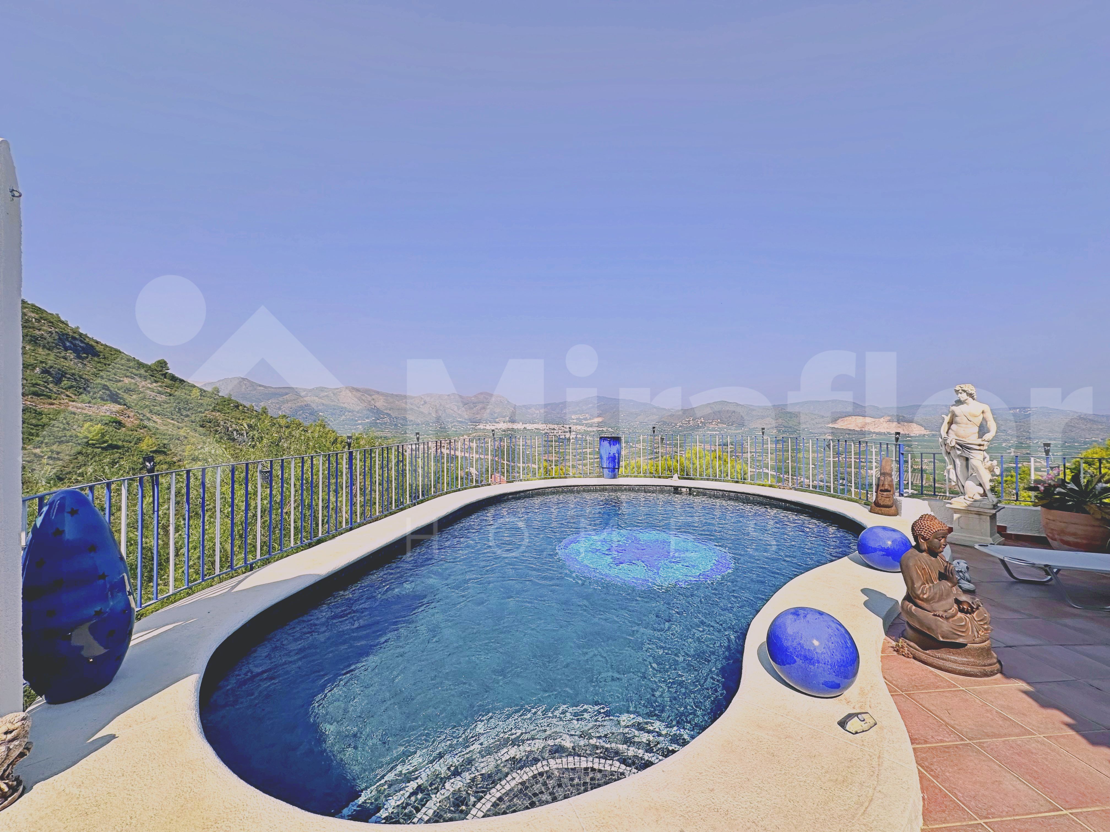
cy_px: 416
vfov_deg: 85.7
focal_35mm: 14
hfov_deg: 102.1
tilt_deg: +0.6
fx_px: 449
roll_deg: +0.1
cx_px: 555
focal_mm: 2.22
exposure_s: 1/2451
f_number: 2.2
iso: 50
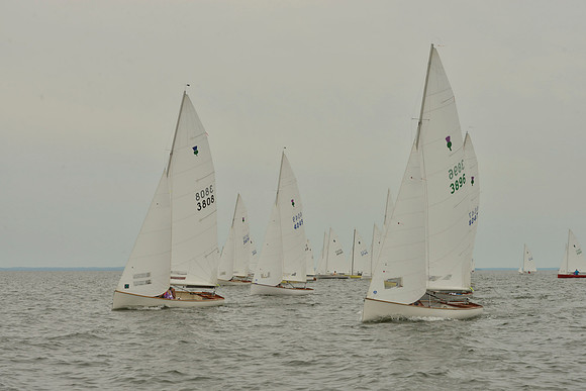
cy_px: 196
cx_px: 293
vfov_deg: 19.5
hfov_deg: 28.8
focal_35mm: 70
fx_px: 1140
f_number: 13
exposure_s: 1/640
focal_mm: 70
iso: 400
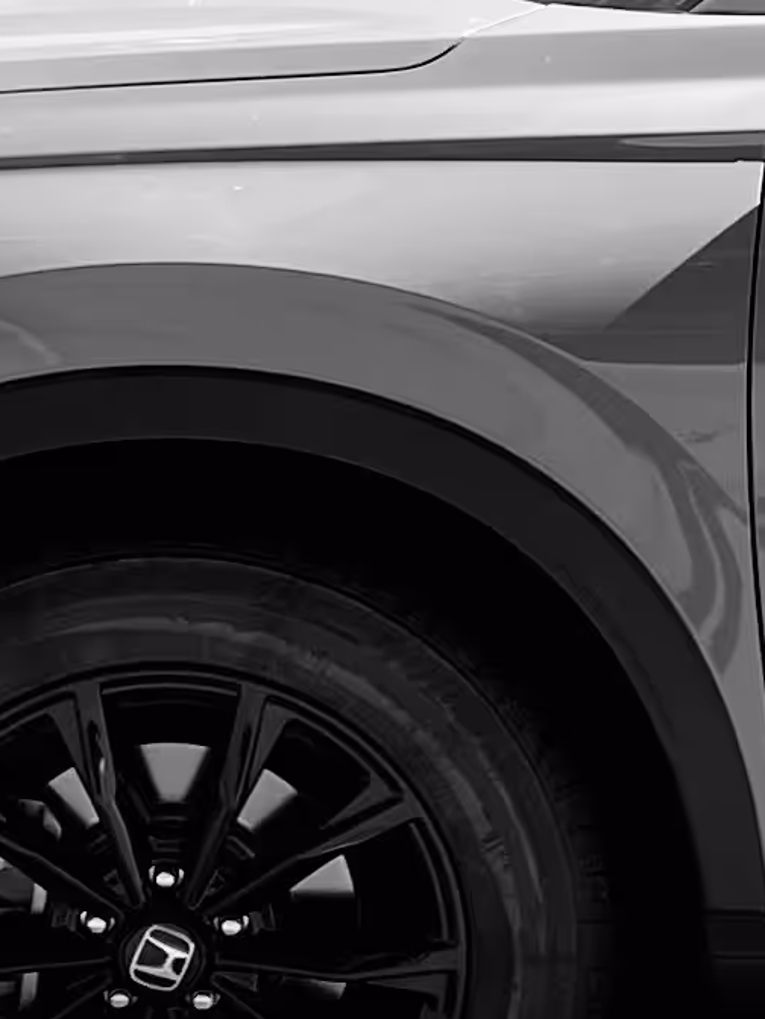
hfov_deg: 9.8
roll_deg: -0.7
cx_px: 783
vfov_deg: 13.1
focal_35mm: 150
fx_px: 4420
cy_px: 199
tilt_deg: -8.2
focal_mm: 5.1
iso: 32
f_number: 1.6
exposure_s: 1/978
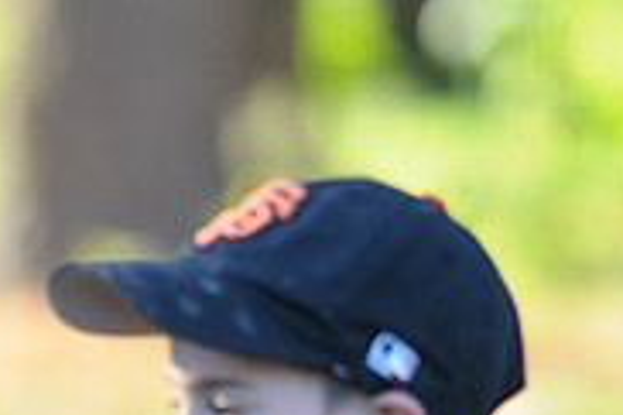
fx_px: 24828
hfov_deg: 1.4
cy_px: 629
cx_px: -147
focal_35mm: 1436
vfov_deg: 1.0
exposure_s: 1/500
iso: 800
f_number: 4
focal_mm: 300
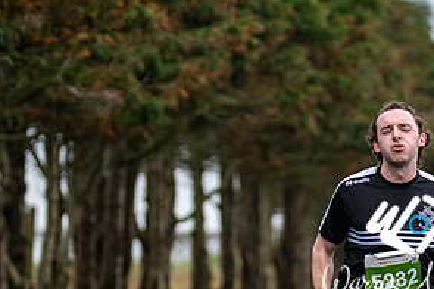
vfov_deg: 3.2
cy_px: 257
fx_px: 5142
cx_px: 418
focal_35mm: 427
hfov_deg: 4.8
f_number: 2.8
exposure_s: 1/1600
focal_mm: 145
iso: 280
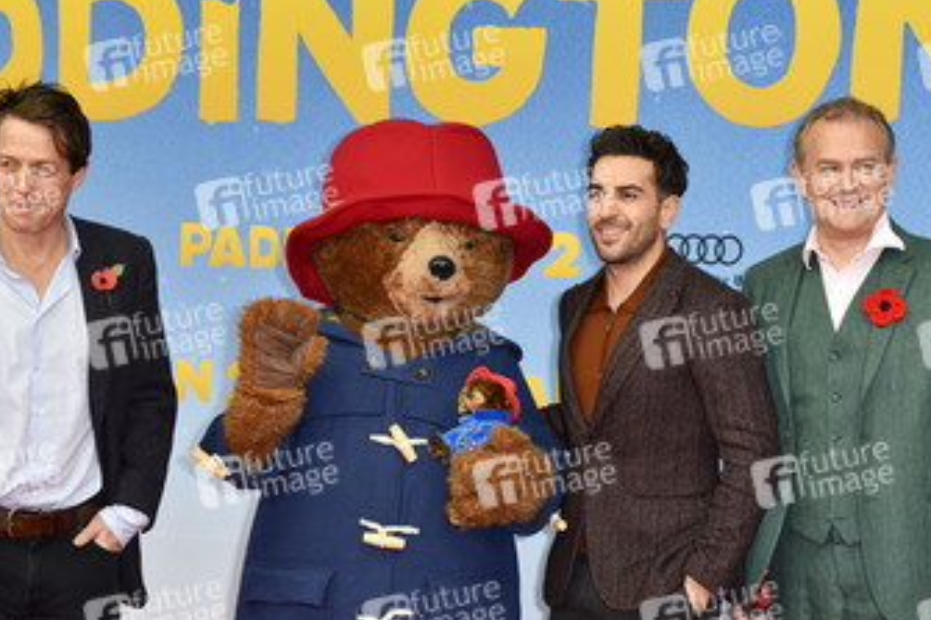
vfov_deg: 13.0
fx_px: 2714
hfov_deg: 19.5
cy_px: 406
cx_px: 471
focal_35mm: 105
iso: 640
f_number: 5.6
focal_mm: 78
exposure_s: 1/200
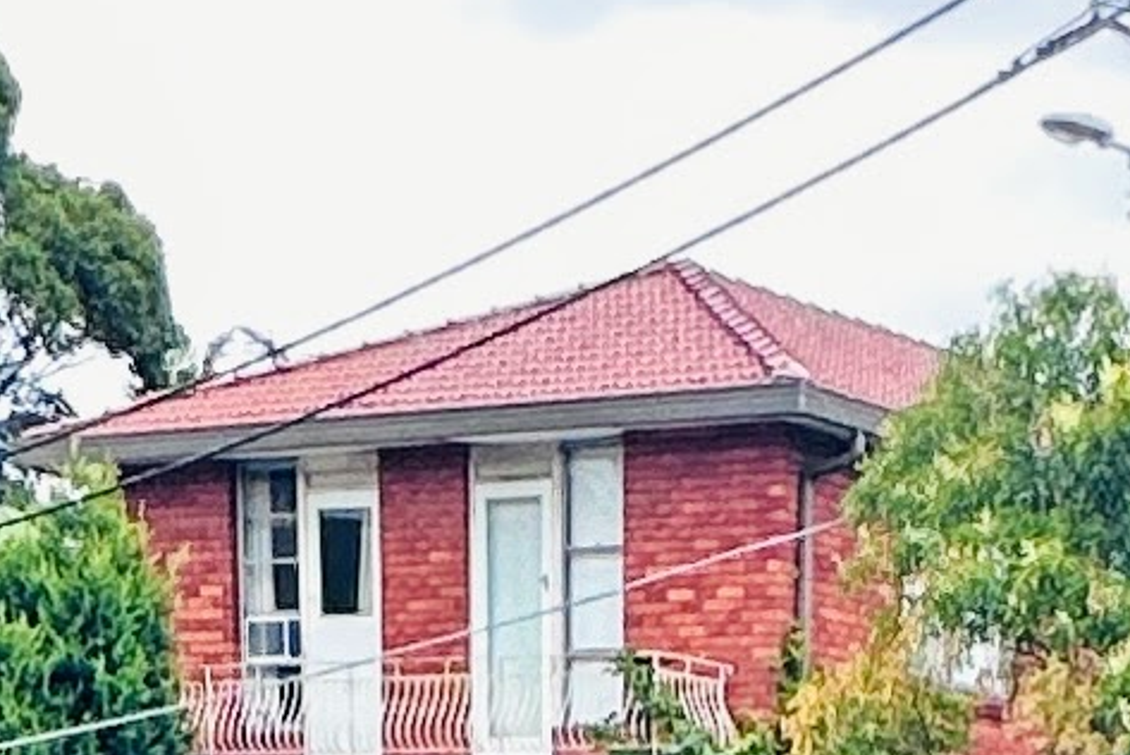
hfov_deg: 16.4
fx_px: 3894
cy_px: 2834
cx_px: 882
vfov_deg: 7.9
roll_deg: -0.6
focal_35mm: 124
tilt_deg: -24.8
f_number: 2.2
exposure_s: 1/231
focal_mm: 2.22
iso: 40
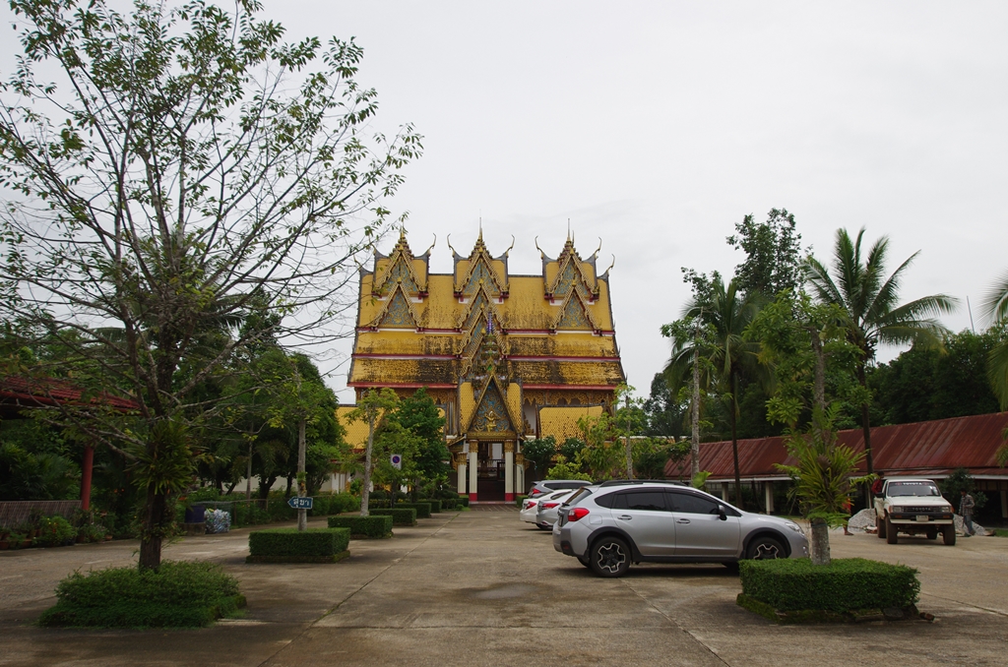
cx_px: 504
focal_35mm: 28
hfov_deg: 65.6
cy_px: 334
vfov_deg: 46.2
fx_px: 782
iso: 400
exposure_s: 1/1600
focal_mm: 18.75
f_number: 8
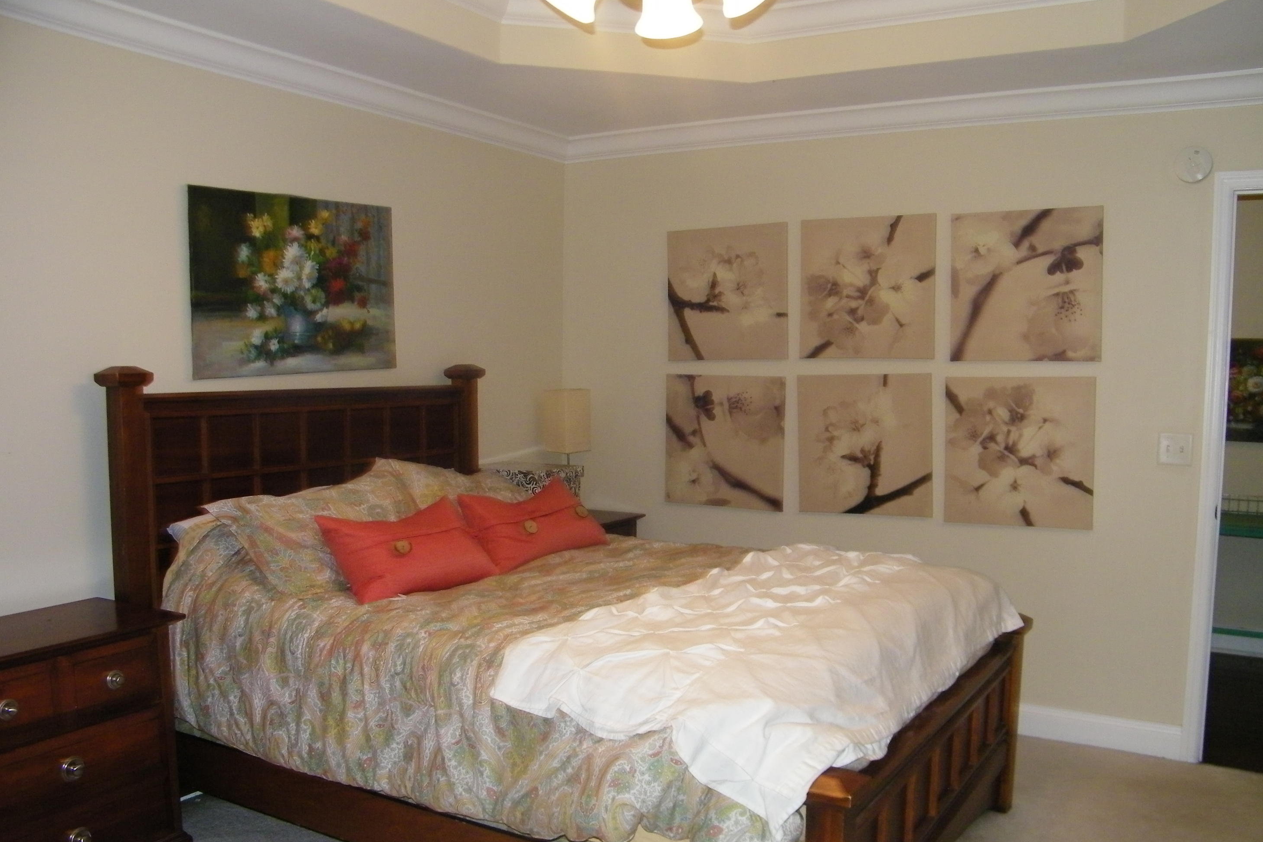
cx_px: 629
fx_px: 1052
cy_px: 446
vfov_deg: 43.6
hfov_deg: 61.9
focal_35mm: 30
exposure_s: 1/30
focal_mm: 5
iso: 200
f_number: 3.5
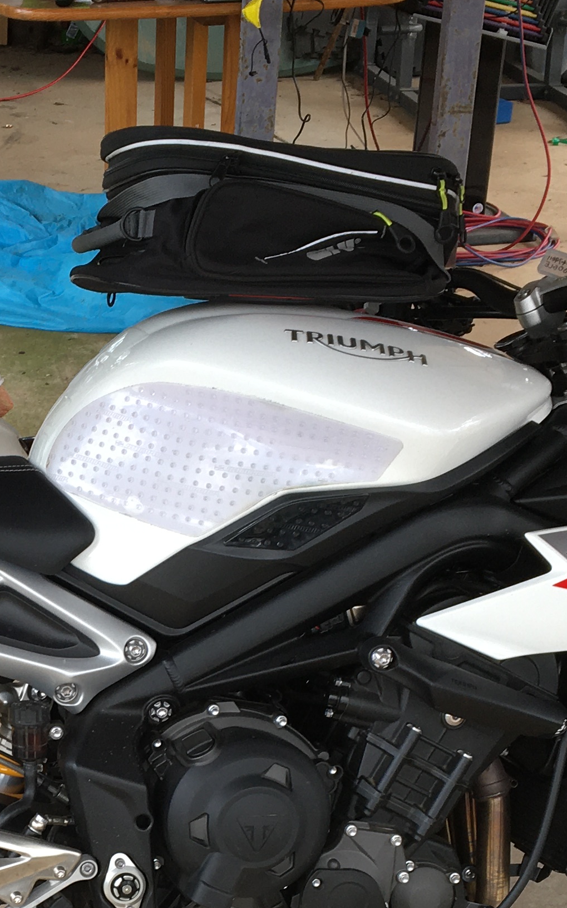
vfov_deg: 26.6
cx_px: 18
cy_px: 734
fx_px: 1880
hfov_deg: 16.8
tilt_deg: -29.4
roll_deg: -0.4
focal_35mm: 76
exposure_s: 1/127
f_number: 2.2
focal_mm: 4.15
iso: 25
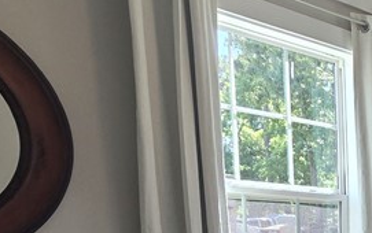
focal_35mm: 52
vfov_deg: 21.8
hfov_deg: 26.2
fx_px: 528
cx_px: 581
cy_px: 323
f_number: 2.2
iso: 50
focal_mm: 2.2
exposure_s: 1/120
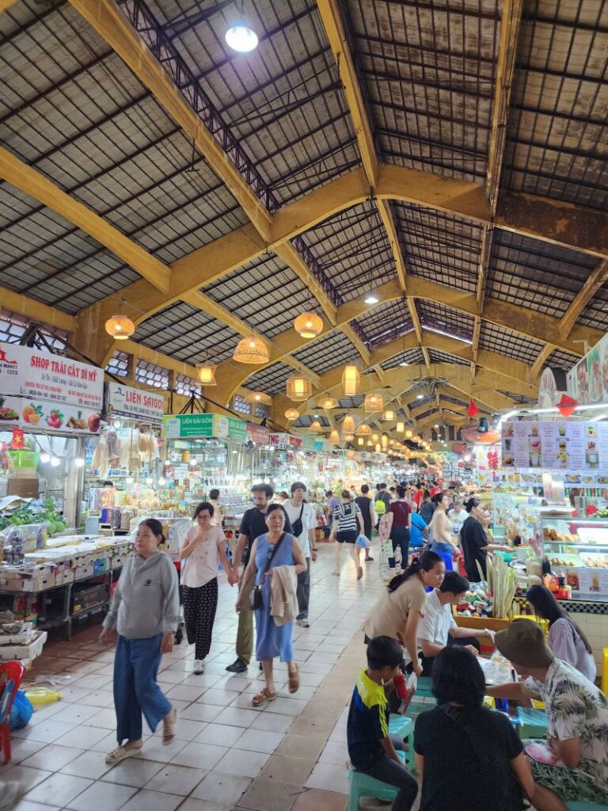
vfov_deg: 73.9
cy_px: 406
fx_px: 539
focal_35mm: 23
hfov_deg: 58.9
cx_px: 304
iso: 320
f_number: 1.8
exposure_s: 1/100
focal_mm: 6.4
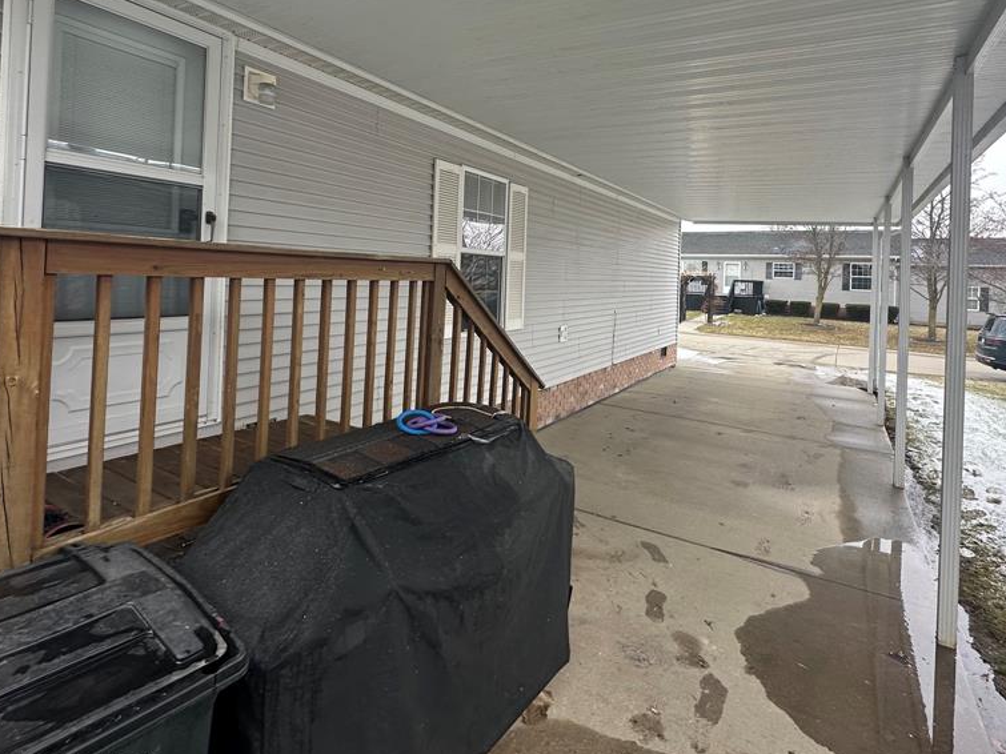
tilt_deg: -1.0
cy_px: 270
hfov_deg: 84.7
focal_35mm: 19
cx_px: 516
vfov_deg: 67.3
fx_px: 552
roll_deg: -2.4
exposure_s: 1/297
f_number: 2.2
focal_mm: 2.22
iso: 40
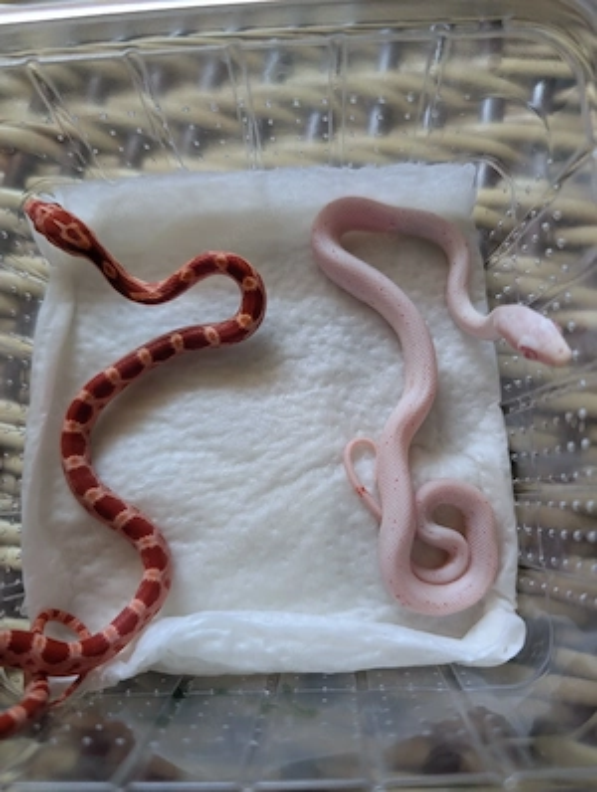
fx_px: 550
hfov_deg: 57.0
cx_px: 298
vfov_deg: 71.5
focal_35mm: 24
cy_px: 396
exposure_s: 1/62.5
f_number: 1.68
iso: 130
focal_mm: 6.9
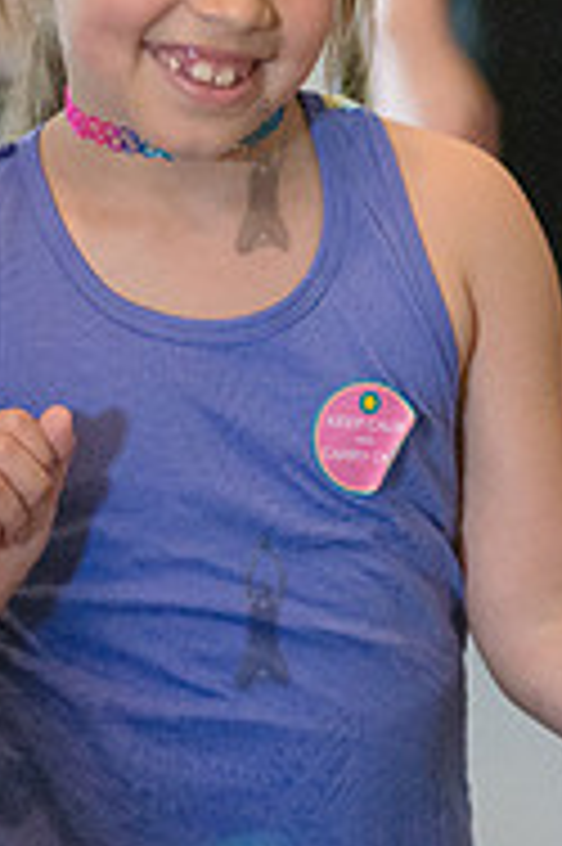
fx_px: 7249
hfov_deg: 4.4
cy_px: 173
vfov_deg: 6.7
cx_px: 261
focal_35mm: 309
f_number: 2.8
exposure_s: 1/250
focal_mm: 100
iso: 4000
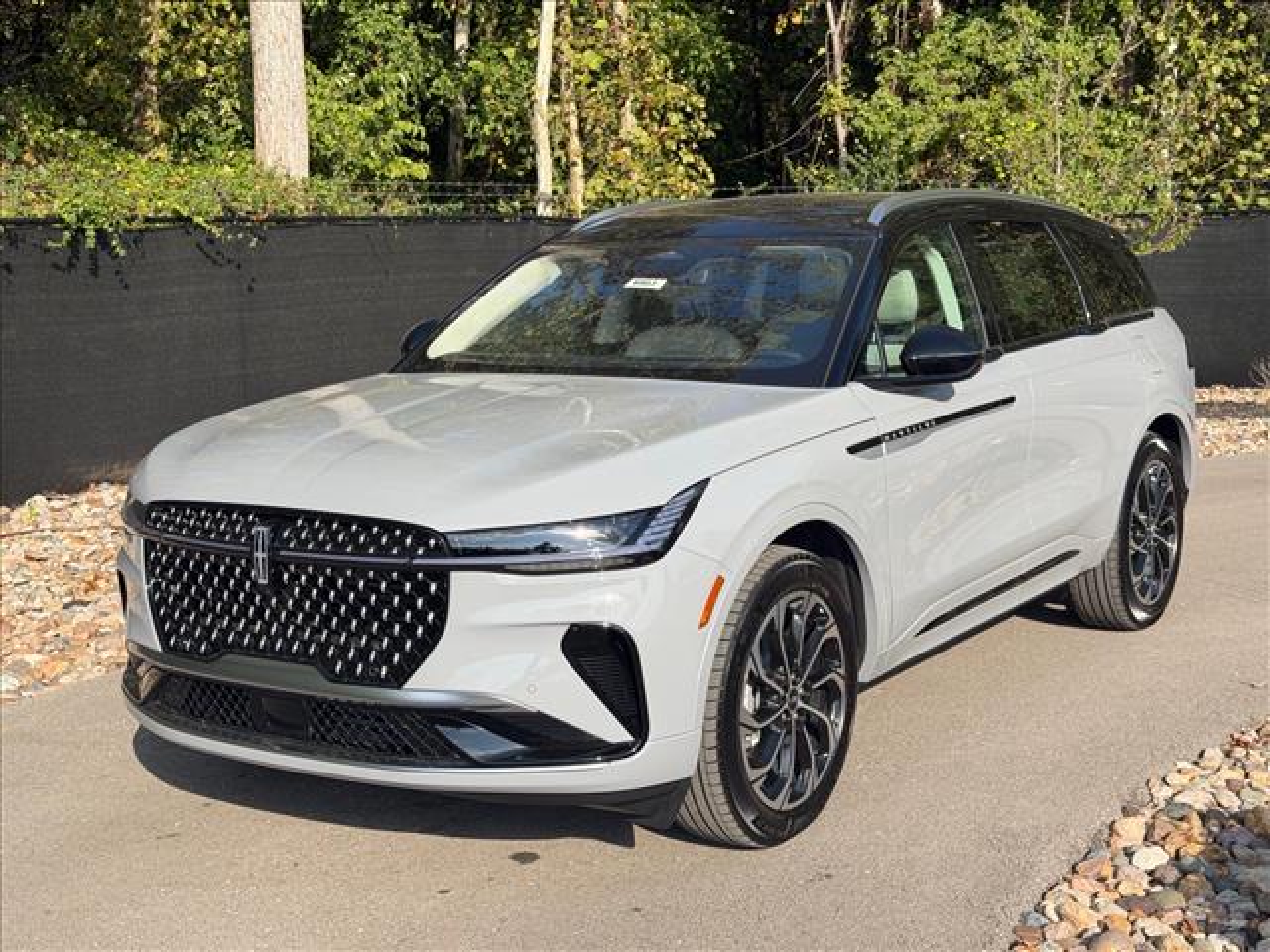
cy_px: 476
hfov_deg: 39.7
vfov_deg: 30.3
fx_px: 1761
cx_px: 635
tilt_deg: -7.9
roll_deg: -0.9
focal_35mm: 48
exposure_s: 1/3096
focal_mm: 6.76
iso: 64
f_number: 1.78
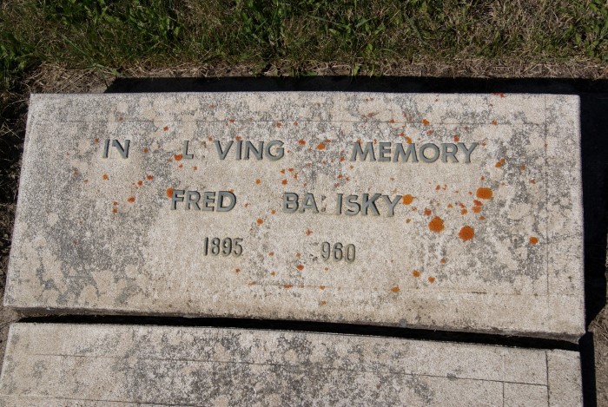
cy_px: 204
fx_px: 761
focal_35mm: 45
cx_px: 304
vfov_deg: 30.0
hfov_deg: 43.5
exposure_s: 1/640
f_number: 8
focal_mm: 30
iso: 100
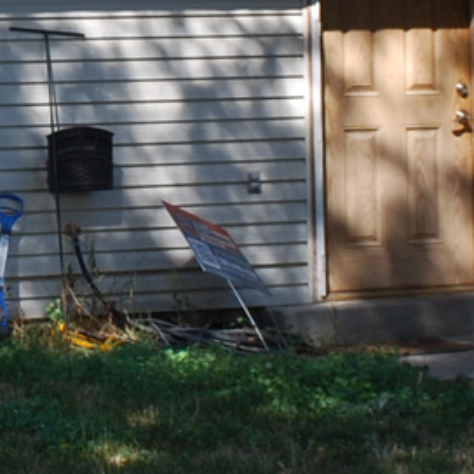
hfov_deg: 10.0
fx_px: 2680
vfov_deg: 10.0
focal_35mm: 173
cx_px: -70
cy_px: 24
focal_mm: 18
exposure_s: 1/125
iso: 100
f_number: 6.3
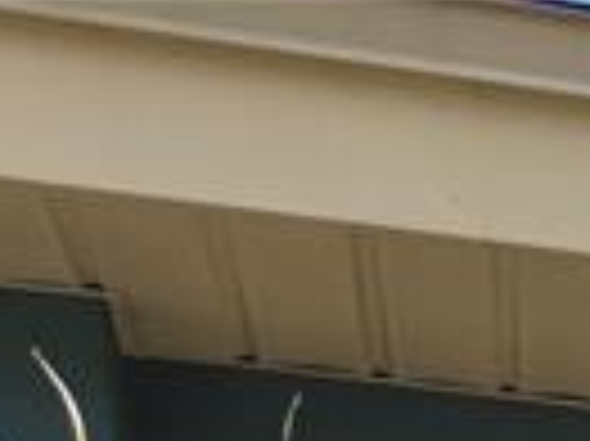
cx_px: 2009
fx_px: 3065
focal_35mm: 180
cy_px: 1724
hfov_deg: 8.4
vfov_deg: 6.6
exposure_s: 1/1013
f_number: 1.8
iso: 25
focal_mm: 5.4
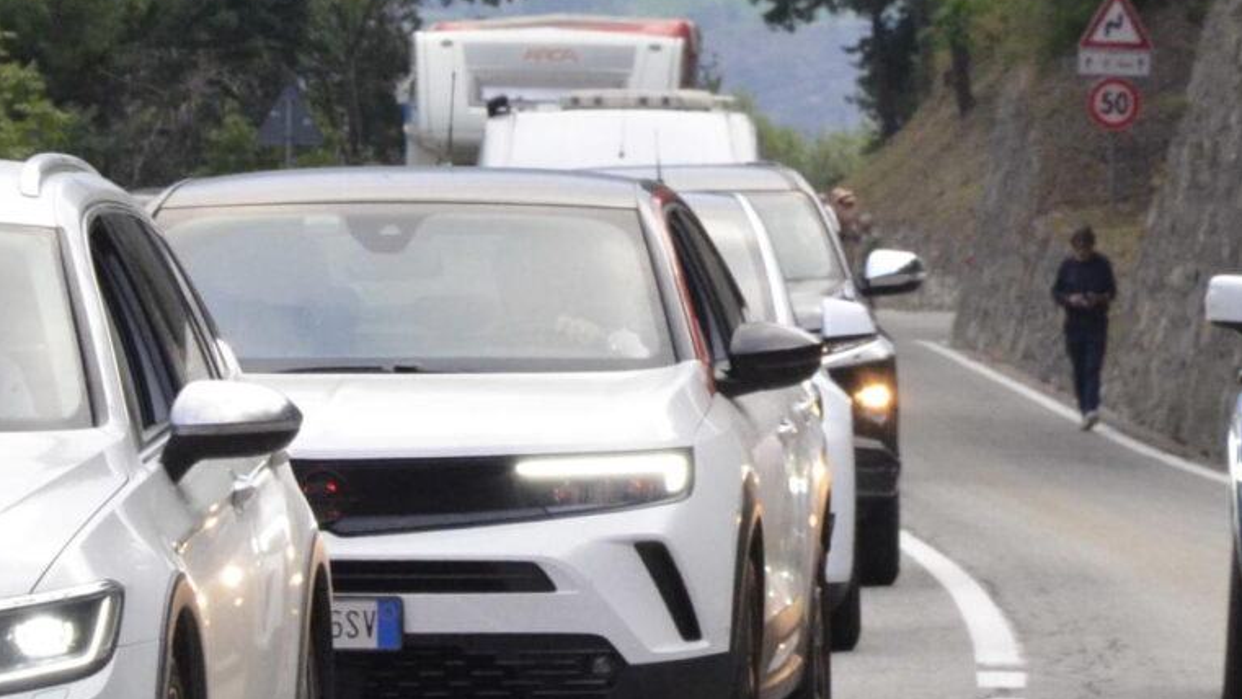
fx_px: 13897
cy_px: 28
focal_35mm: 422
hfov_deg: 5.1
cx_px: 584
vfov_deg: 2.9
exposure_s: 1/250
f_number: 9
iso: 2000
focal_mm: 80
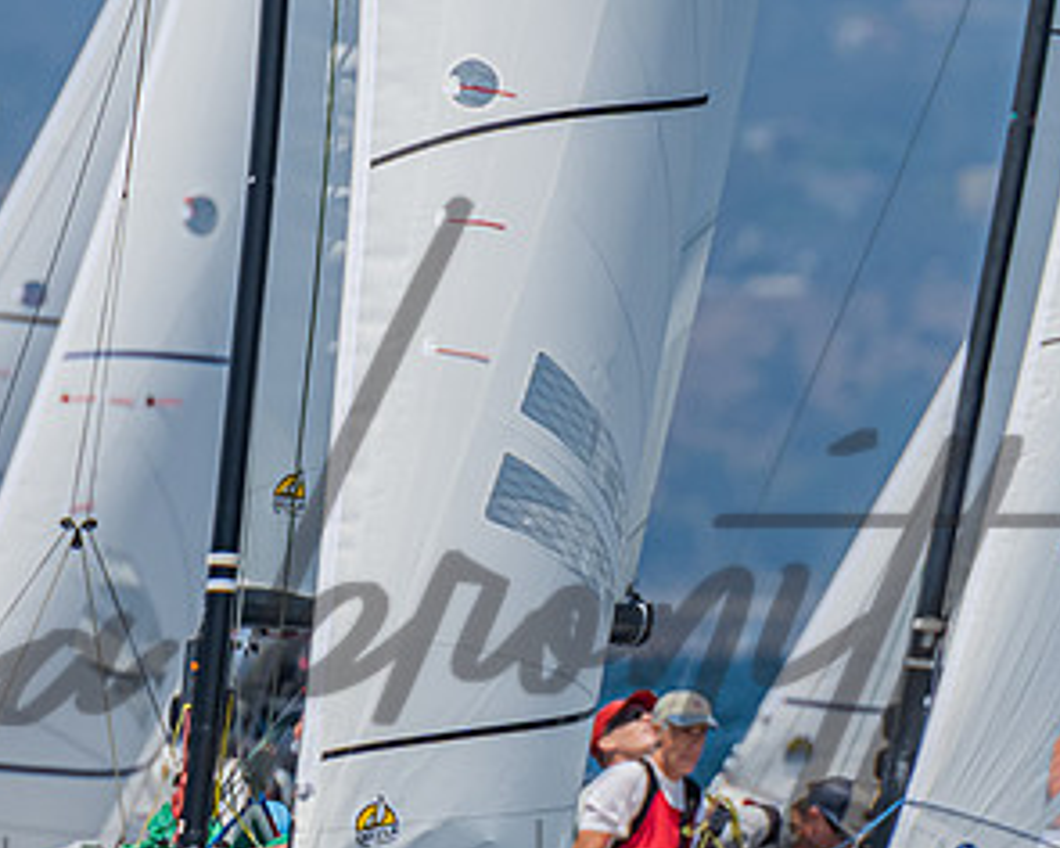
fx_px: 42760
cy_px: 620
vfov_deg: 1.1
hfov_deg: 1.4
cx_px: 890
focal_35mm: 1363
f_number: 6.3
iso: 400
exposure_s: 1/2500
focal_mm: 400
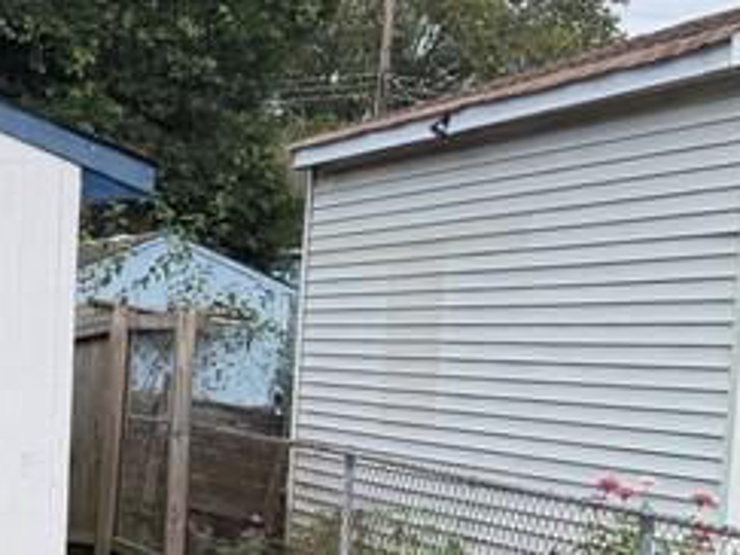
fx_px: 2158
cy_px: 537
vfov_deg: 14.4
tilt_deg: -4.8
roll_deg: -0.3
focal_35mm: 101
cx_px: -661
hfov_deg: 16.0
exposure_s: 1/2525
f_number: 1.78
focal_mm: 6.76
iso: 100
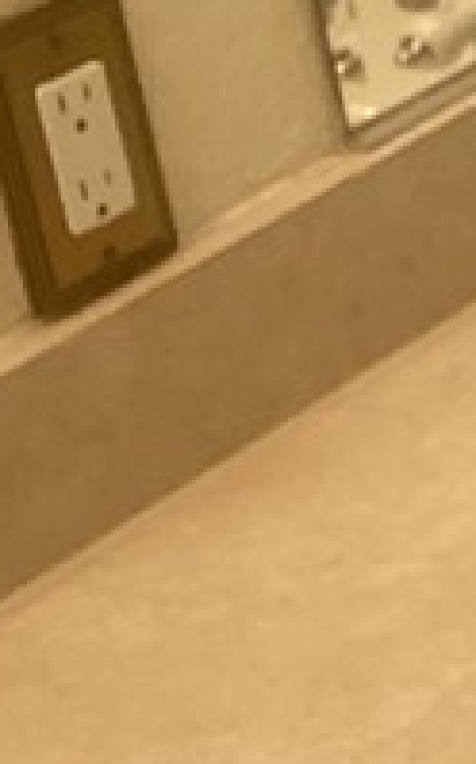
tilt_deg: -18.5
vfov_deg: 12.1
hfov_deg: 6.4
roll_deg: +4.2
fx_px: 3515
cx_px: 1854
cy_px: -173
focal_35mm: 169
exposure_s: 1/60
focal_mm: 3.3
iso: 80
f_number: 2.4
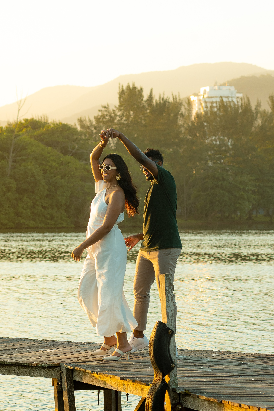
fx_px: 1456
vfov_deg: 16.1
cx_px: 137
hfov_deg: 10.8
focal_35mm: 128
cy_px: 206
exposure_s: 1/250
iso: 250
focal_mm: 85
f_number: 5.6
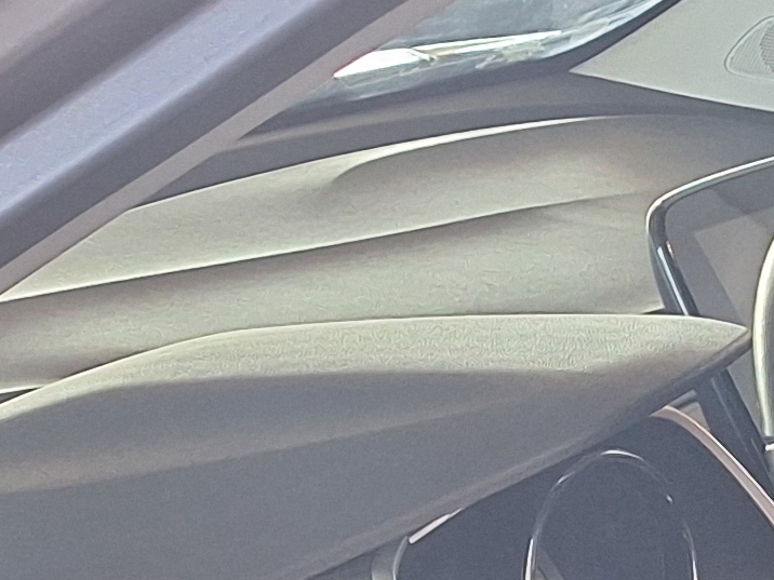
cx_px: 1525
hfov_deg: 13.1
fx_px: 2929
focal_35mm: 131
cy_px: 1128
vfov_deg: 10.5
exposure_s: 1/40
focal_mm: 5.54
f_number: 1.8
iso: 250
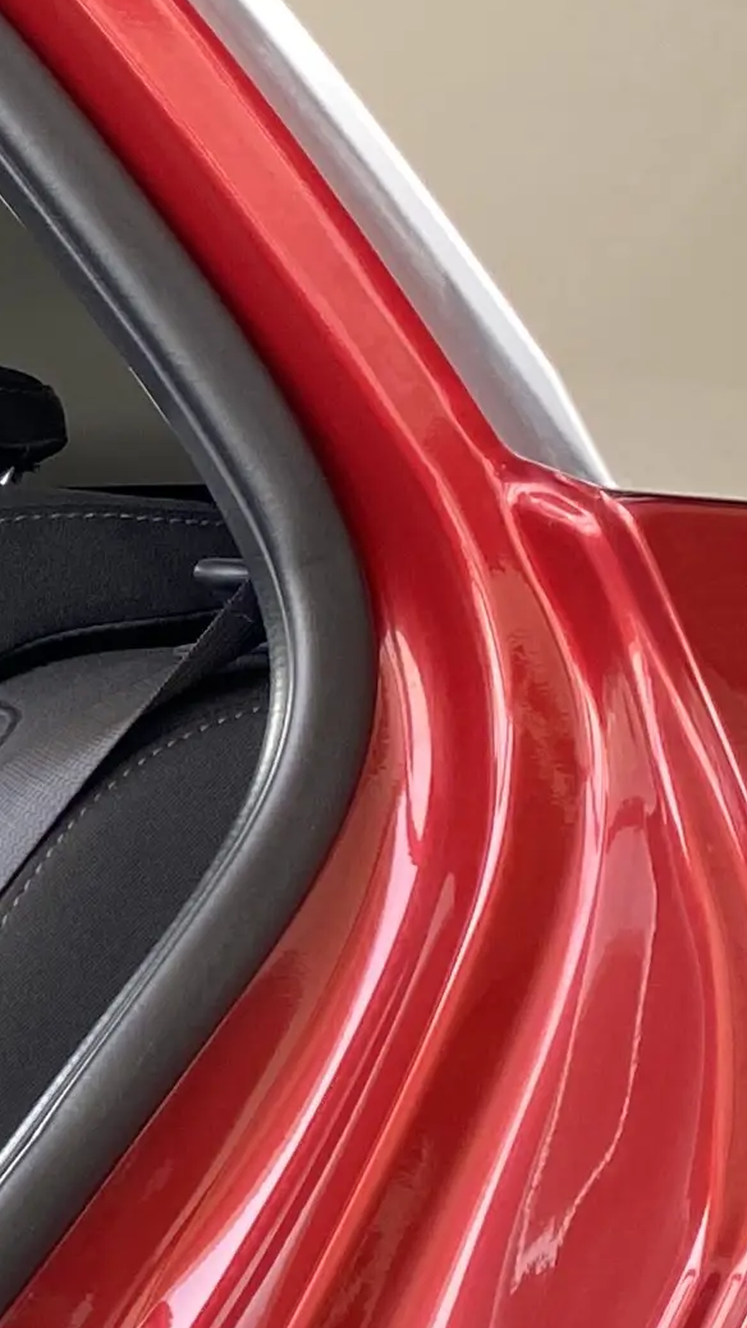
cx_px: -1335
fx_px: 3873
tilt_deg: -13.0
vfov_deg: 18.9
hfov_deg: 9.2
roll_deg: +1.2
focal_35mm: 110
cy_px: 1331
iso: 125
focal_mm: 4.25
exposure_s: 1/121
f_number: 1.8
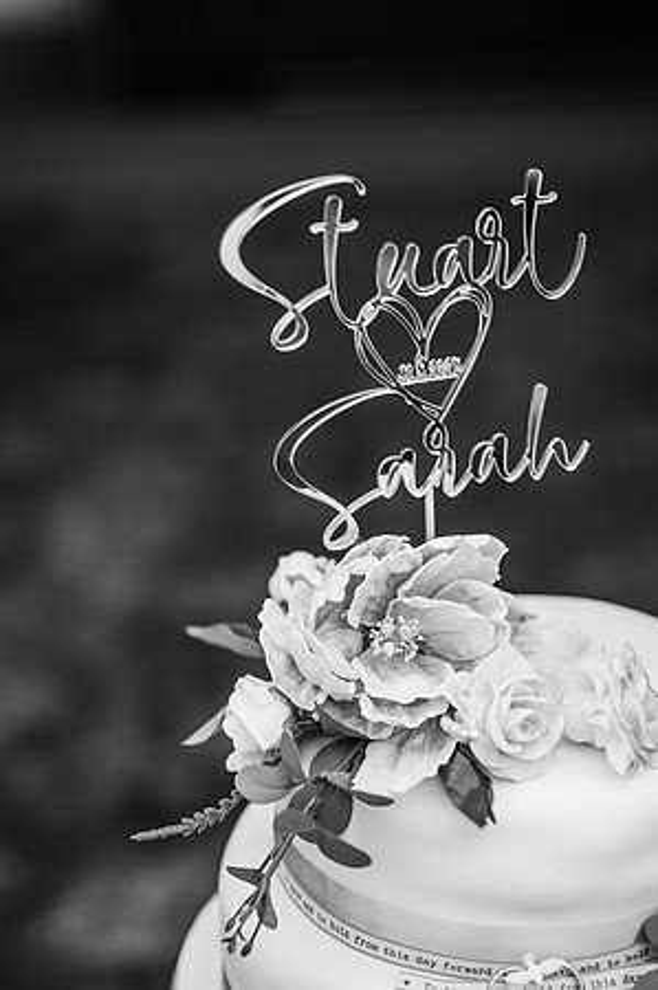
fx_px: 2336
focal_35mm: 85
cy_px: 495
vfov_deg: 23.9
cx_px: 329
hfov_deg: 16.0
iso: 100
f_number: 2.8
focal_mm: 85
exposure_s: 1/640
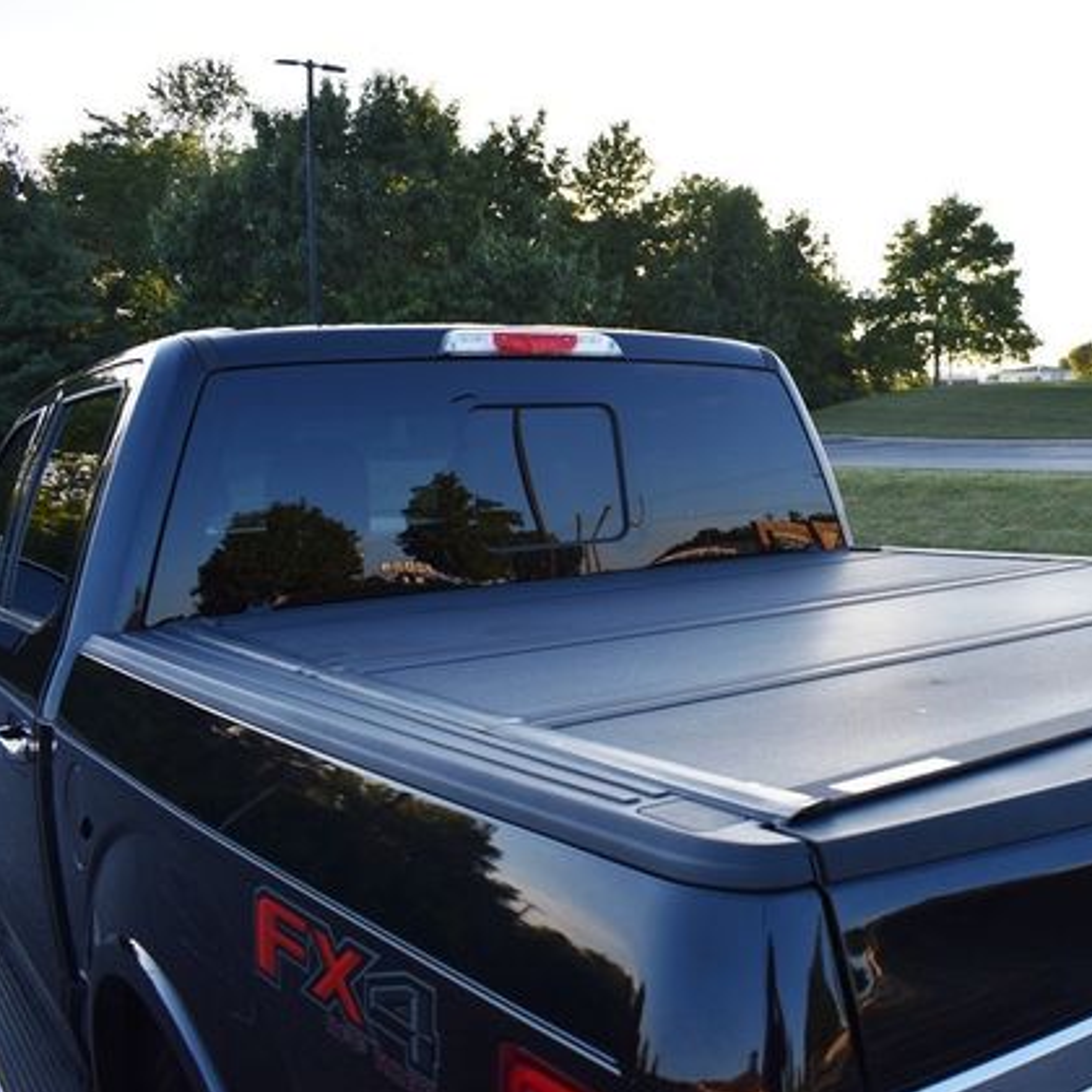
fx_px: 1249
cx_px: 822
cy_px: 545
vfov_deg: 47.2
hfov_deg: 45.5
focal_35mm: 35
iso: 200
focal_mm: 18
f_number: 5.6
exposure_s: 1/250
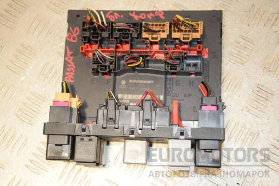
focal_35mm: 63
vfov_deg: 21.6
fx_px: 488
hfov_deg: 31.9
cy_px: 93
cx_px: 140
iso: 800
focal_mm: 42
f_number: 6.3
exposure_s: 1/200
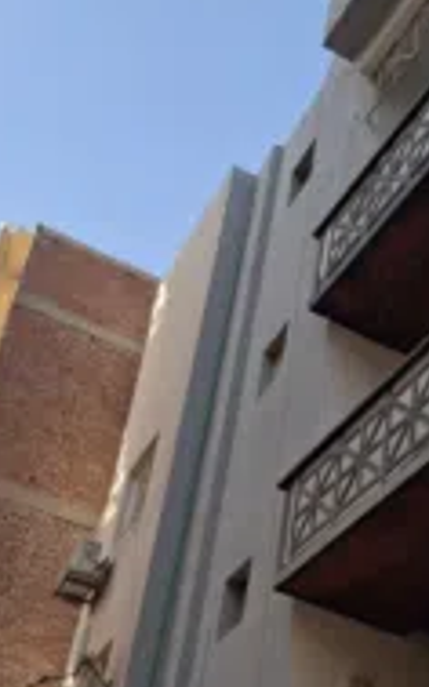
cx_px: 225
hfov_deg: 23.1
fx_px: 1048
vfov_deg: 34.9
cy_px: 571
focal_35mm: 56
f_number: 1.8
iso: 32
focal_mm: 4.69
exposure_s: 1/868
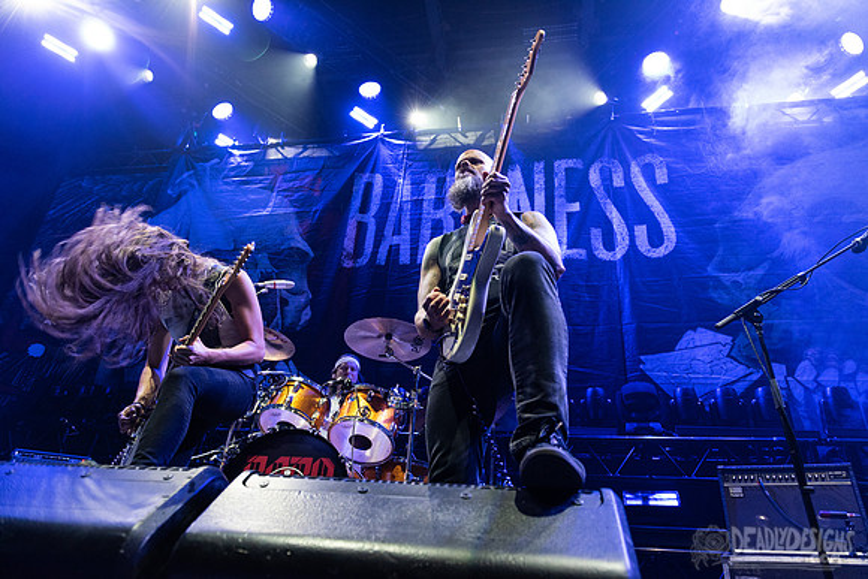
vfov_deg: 53.2
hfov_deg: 73.7
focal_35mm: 24
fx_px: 579
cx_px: 434
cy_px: 290
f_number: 3.2
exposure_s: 1/400
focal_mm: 24
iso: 3200
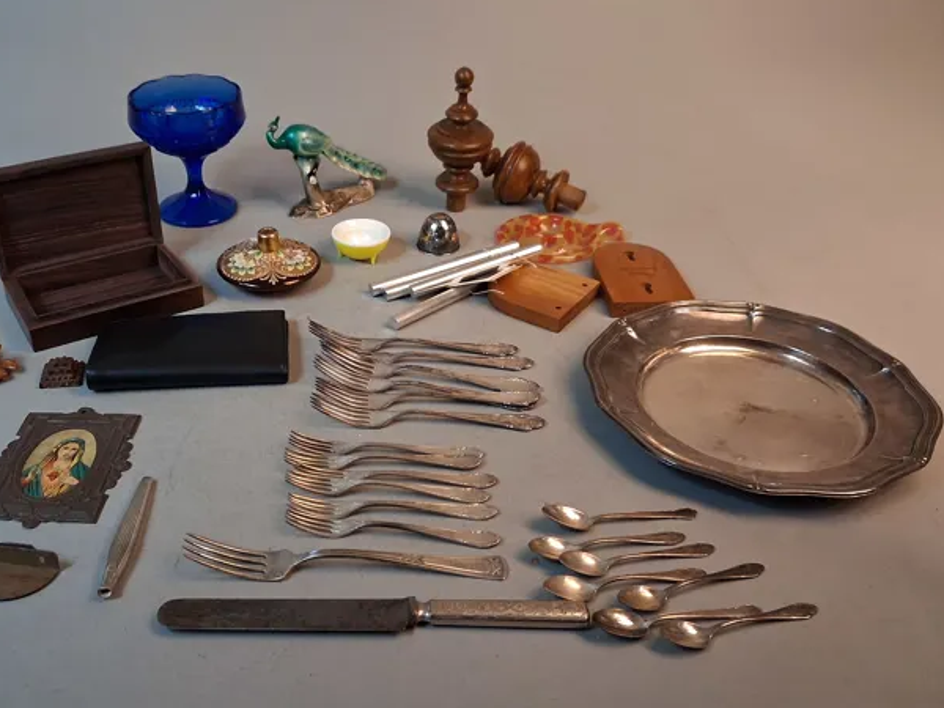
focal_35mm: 36
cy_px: 338
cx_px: 387
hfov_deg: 51.1
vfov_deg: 39.6
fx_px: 982
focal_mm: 4
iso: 320
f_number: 1.8
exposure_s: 1/50
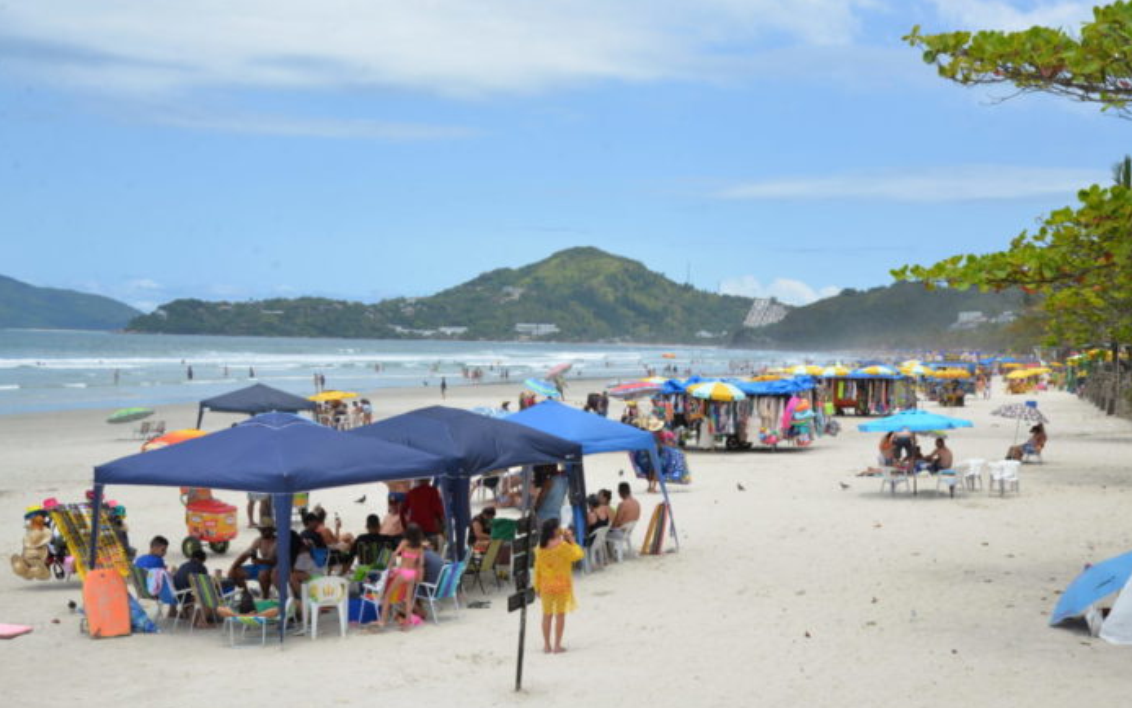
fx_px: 1604
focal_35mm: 52
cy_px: 390
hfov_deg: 38.8
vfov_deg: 24.9
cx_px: 599
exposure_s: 1/400
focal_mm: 46
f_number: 11
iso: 250
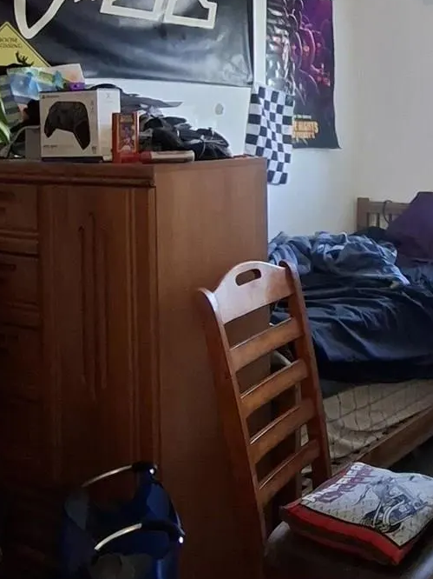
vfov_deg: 40.7
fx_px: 751
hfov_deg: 29.9
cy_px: 133
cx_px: 434
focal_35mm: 45
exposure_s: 1/24
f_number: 2.2
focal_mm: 1.74
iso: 320
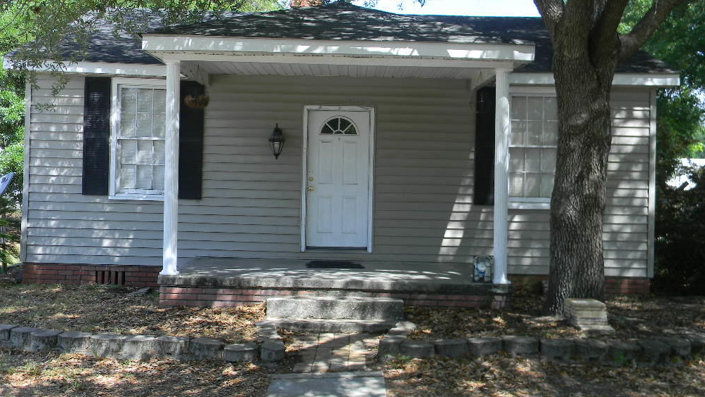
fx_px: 748
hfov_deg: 50.5
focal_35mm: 40
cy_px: 197
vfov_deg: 29.7
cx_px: 356
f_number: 3.7
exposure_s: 1/200
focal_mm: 6.4
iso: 80
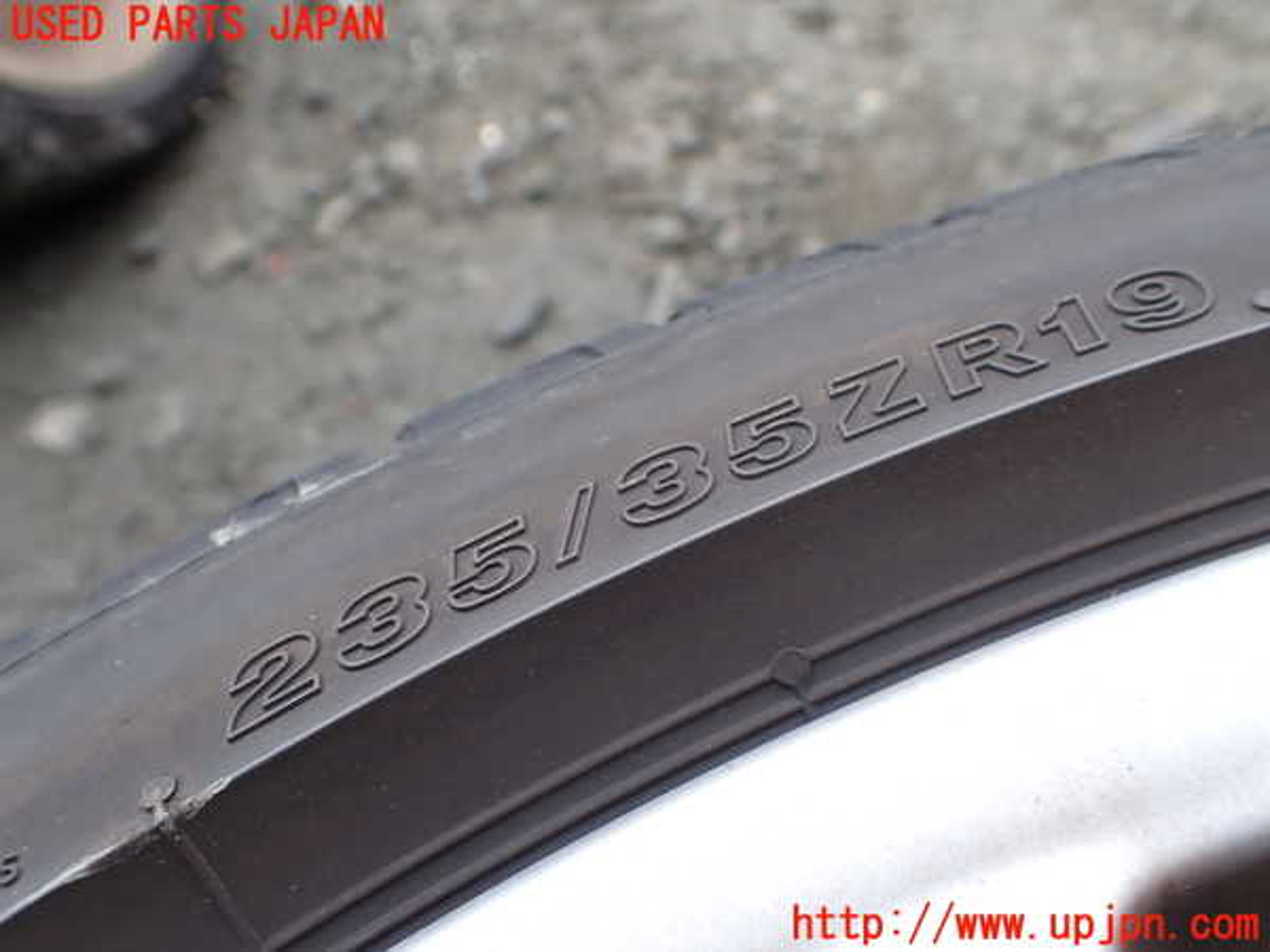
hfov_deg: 60.0
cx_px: 635
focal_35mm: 30
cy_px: 476
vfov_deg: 46.8
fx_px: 1101
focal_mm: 5.4
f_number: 3.2
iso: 100
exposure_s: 1/160
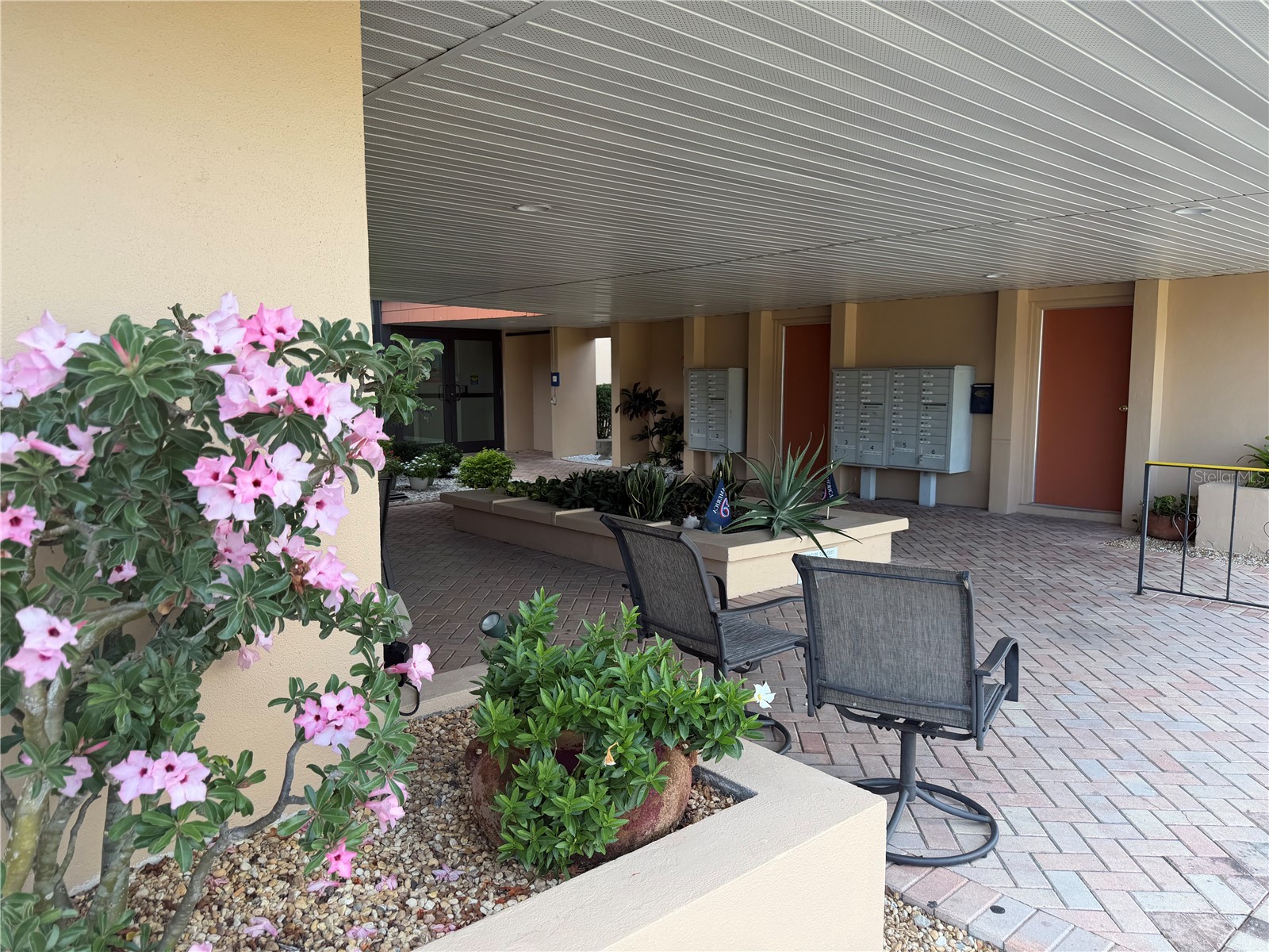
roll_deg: +0.6
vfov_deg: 56.8
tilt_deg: -7.6
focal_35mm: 24
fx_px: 880
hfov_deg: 71.6
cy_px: 476
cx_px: 634
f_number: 1.78
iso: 80
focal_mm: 6.76
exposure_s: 1/524
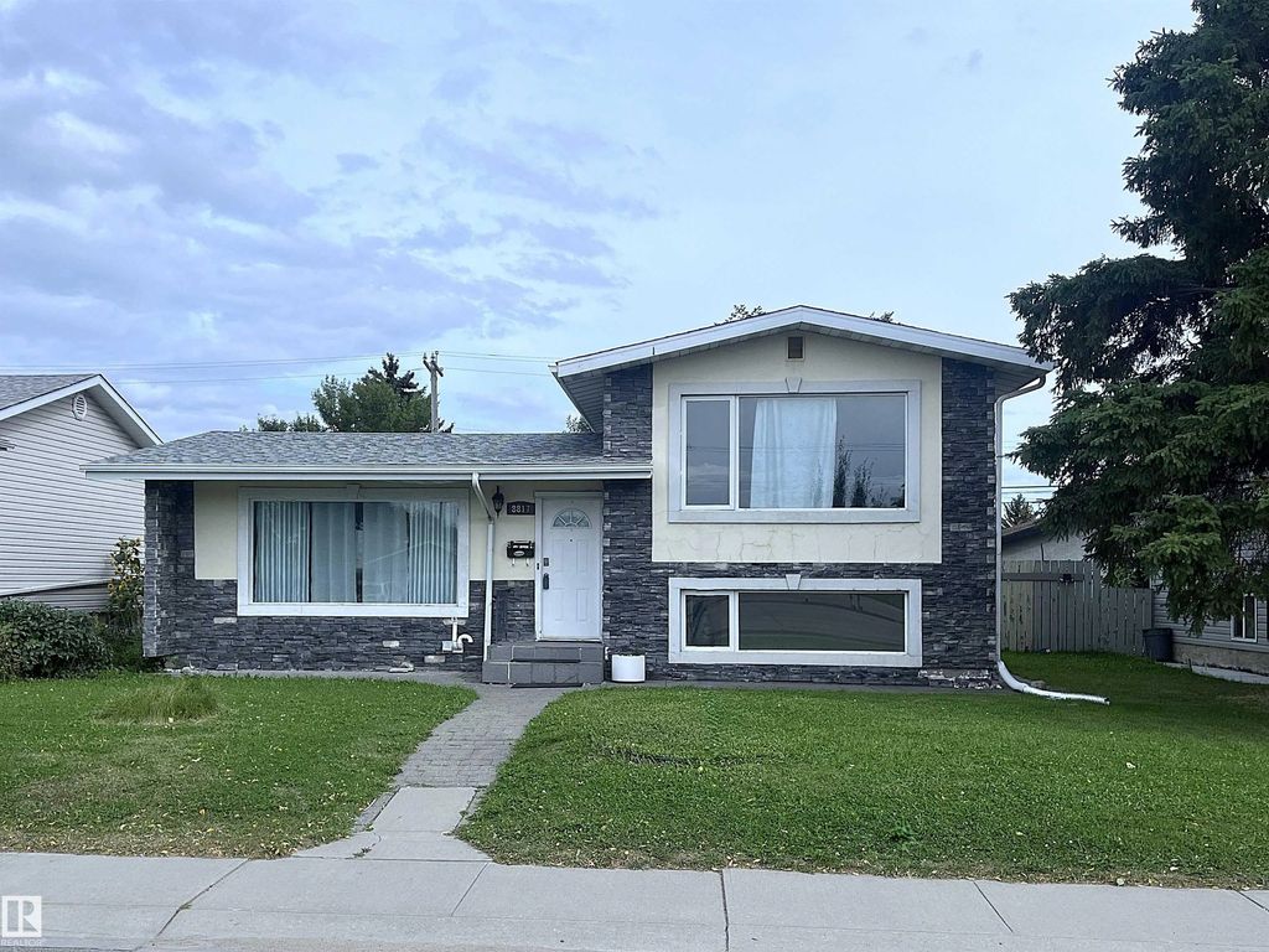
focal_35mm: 28
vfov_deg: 49.7
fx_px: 1026
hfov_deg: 63.4
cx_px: 634
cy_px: 476
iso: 50
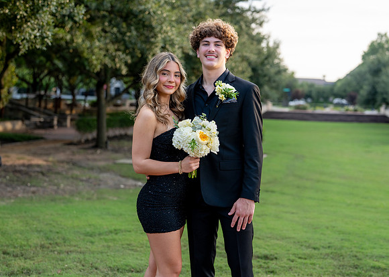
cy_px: 124
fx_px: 660
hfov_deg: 32.8
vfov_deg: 23.8
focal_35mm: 60
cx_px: 212
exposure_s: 1/500
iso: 250
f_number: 2.5
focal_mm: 50
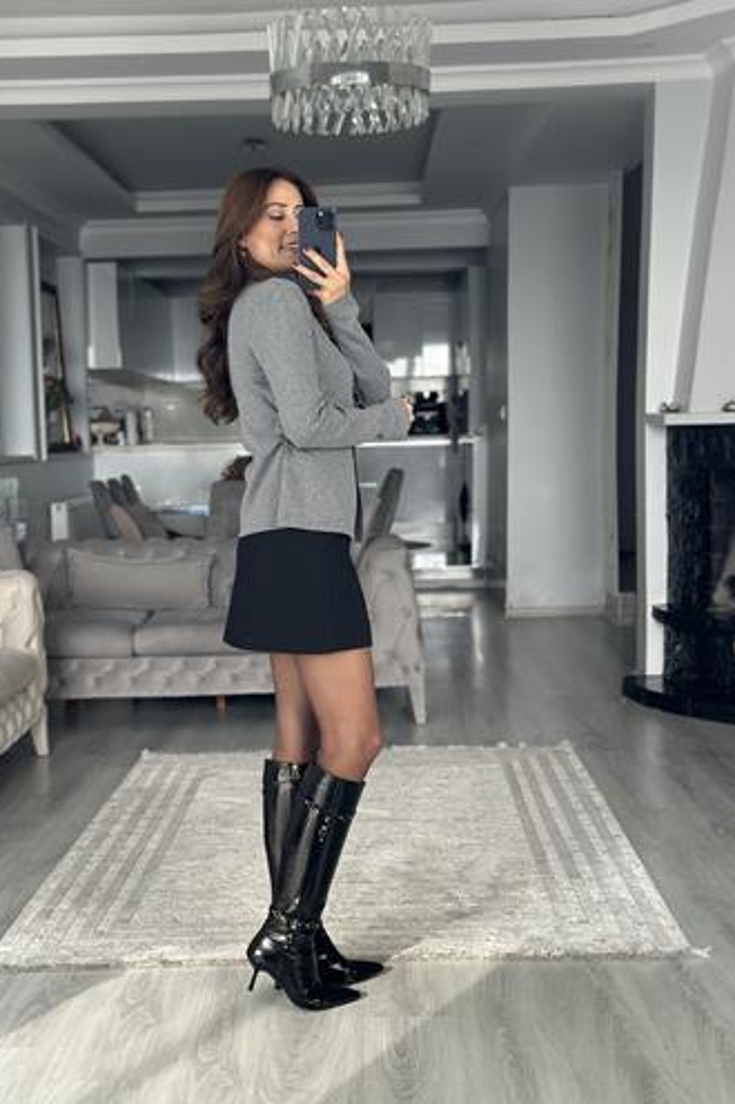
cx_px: 336
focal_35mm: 51
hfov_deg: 26.4
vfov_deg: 38.9
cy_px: 545
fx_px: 1564
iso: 80
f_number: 1.78
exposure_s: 1/131
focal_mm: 6.86
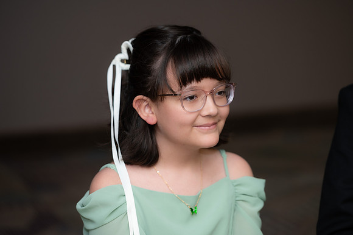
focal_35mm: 160
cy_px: 118
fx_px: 1568
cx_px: 176
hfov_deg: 12.8
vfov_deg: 8.6
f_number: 3.2
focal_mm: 160
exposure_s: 1/80
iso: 400
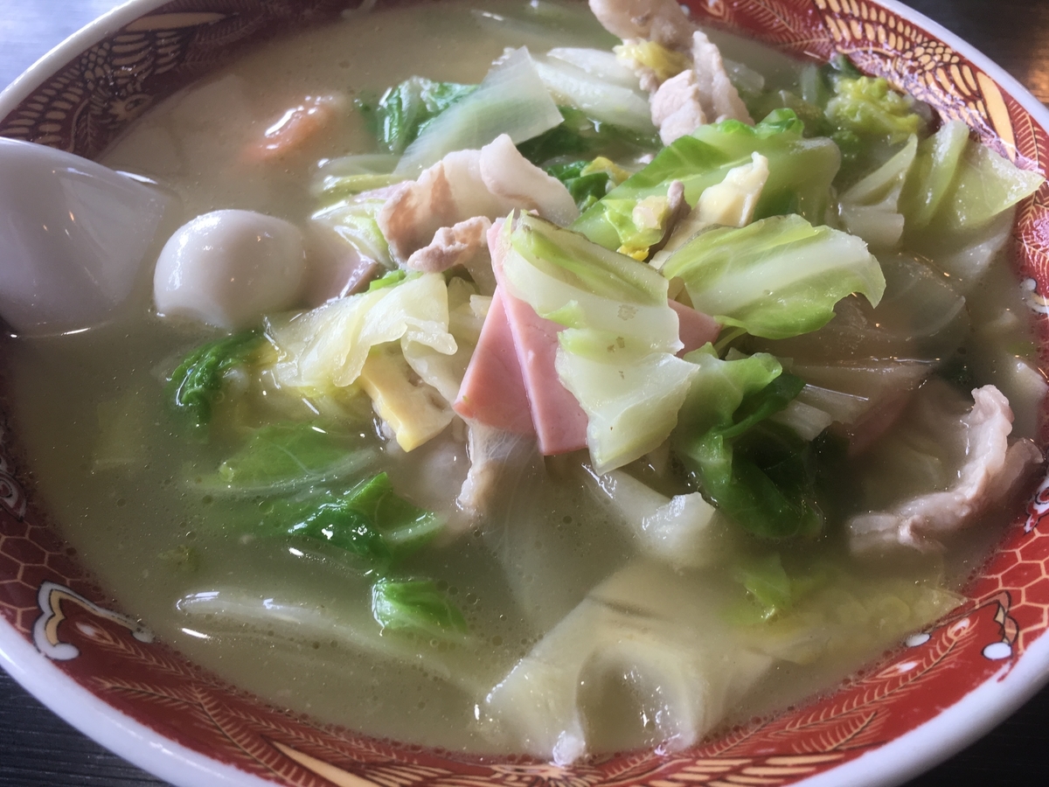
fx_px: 879
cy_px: 394
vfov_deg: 48.2
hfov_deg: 61.7
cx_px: 524
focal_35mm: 29
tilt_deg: -52.1
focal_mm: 4.15
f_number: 2.2
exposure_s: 1/60
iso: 32
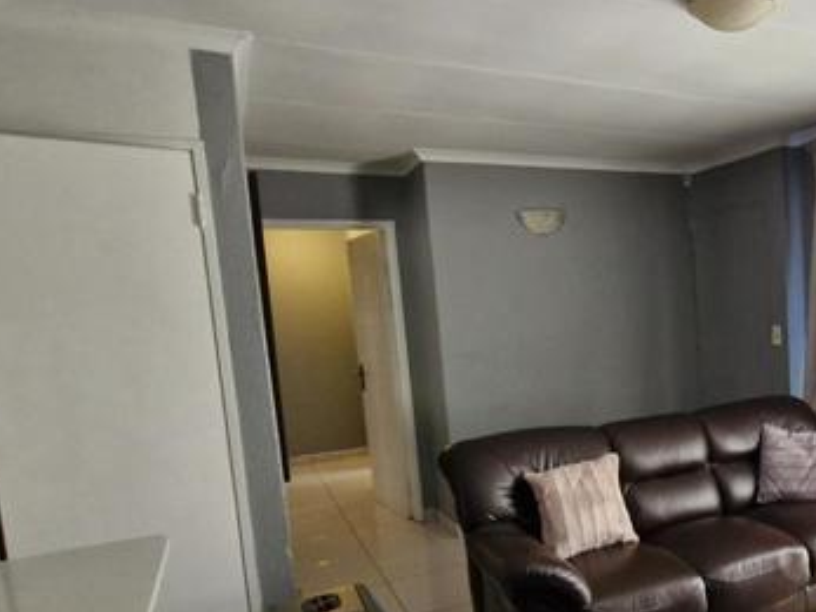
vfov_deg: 46.2
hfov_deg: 53.5
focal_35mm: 30
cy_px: 398
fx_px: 707
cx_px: 715
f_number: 2.2
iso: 160
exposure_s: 1/50
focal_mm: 1.74
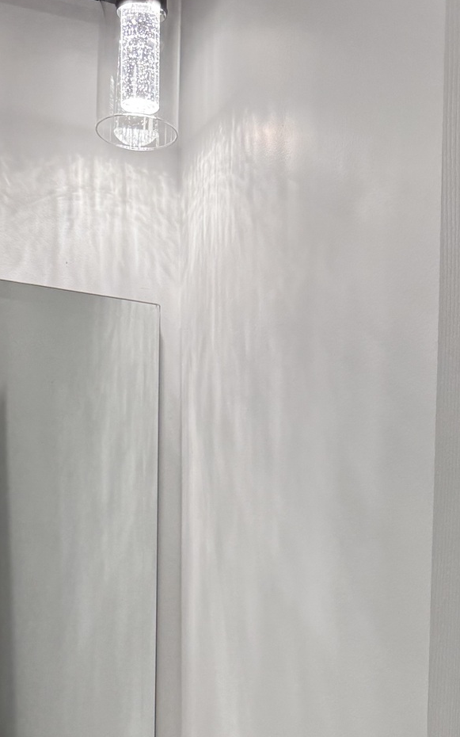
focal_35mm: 63
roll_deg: -1.3
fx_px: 1264
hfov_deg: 20.6
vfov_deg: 29.3
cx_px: 278
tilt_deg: -8.2
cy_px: 813
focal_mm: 6.76
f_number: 1.78
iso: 80
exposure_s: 1/377
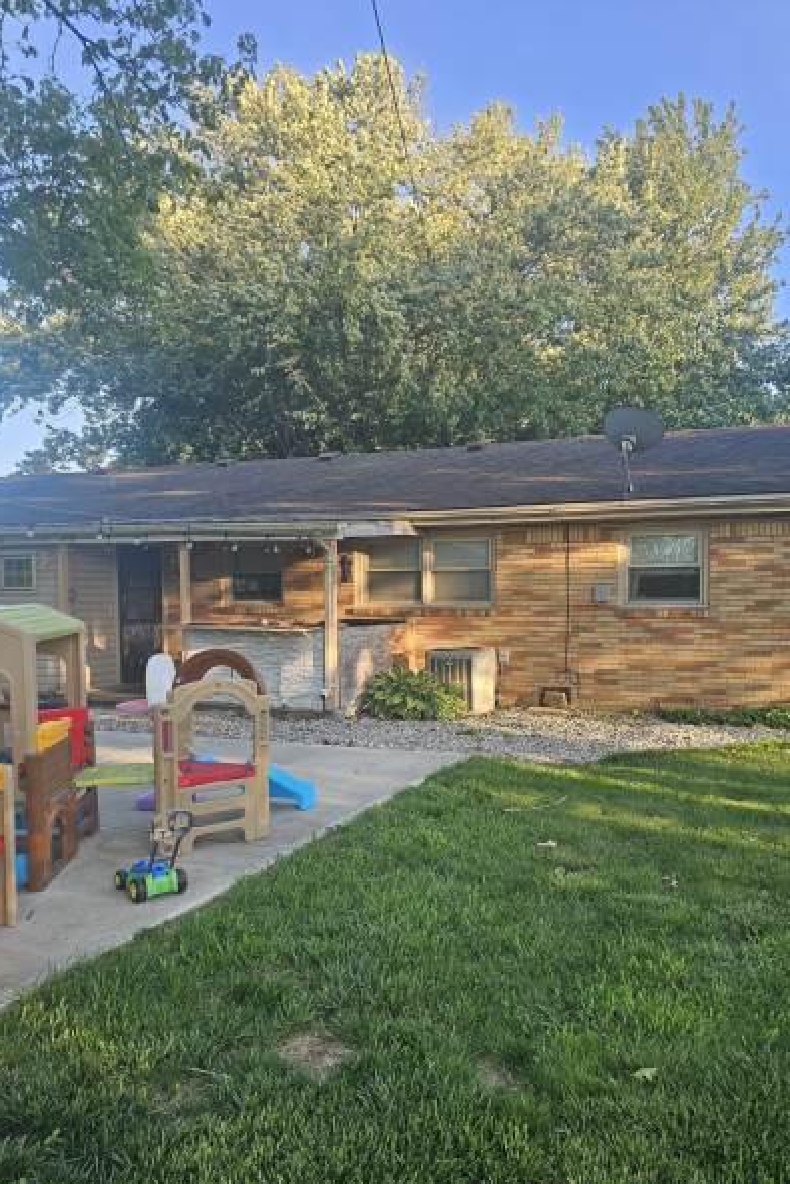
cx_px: 457
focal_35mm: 27
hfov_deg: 47.8
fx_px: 889
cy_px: 662
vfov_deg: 67.2
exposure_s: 1/180
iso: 32
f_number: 1.7
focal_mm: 6.3
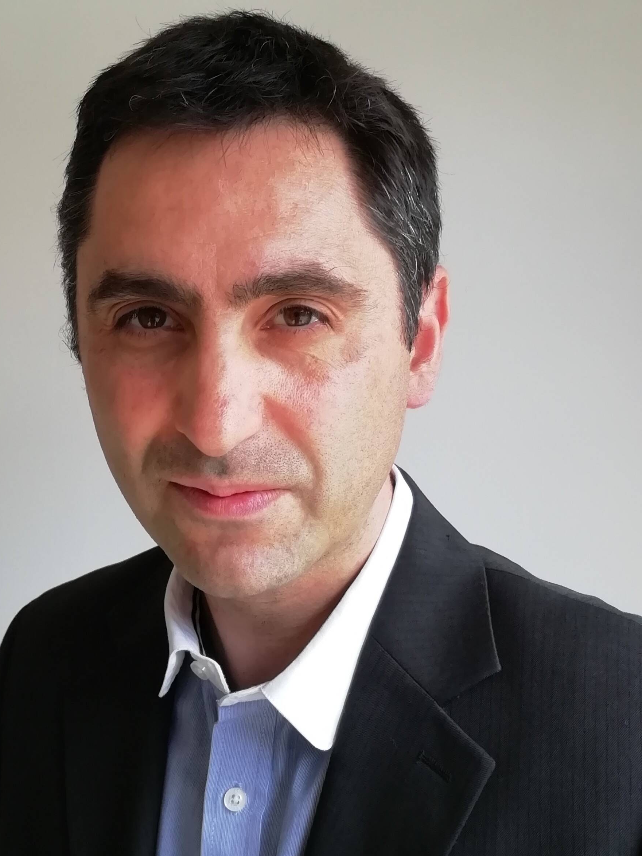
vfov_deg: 38.2
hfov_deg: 29.1
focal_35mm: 50
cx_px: 269
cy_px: 439
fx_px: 1237
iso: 64
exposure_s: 1/100
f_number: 2.2
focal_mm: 3.21
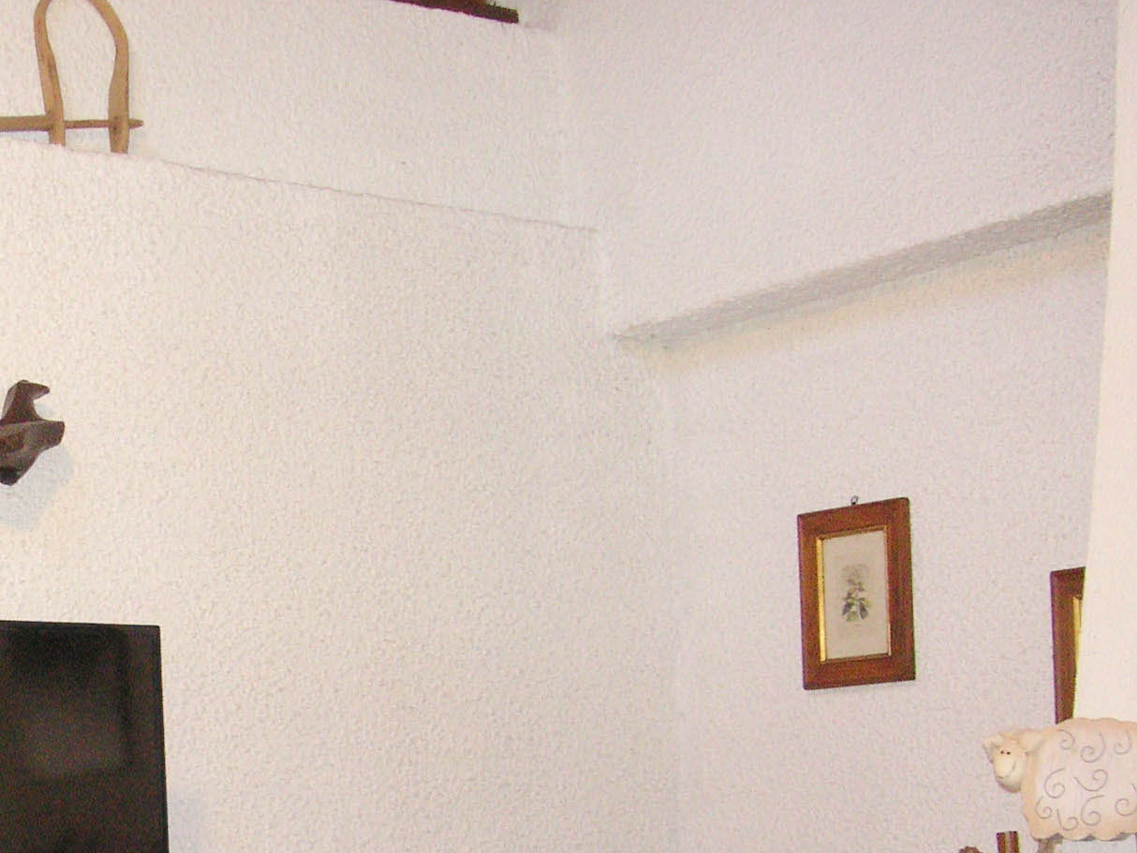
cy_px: 852
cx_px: 37
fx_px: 2563
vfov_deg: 18.4
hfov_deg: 24.1
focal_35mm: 78
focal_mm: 6.1
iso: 160
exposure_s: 1/45
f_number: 2.8
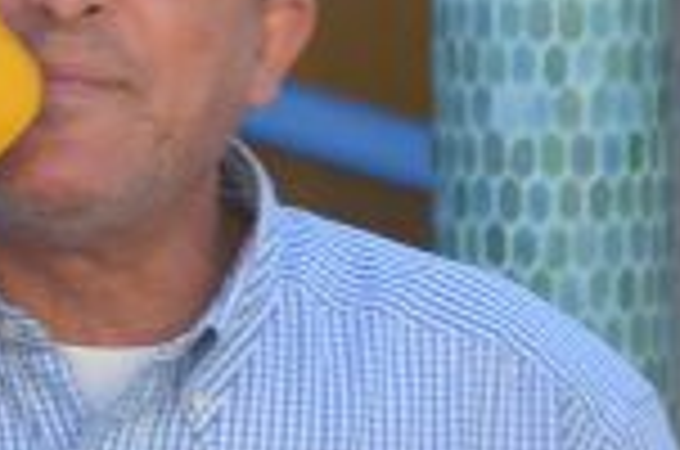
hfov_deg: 5.9
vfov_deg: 3.9
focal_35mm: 350
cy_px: 54
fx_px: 6599
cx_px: -63
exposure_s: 1/125
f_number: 5.6
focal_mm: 55
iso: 100
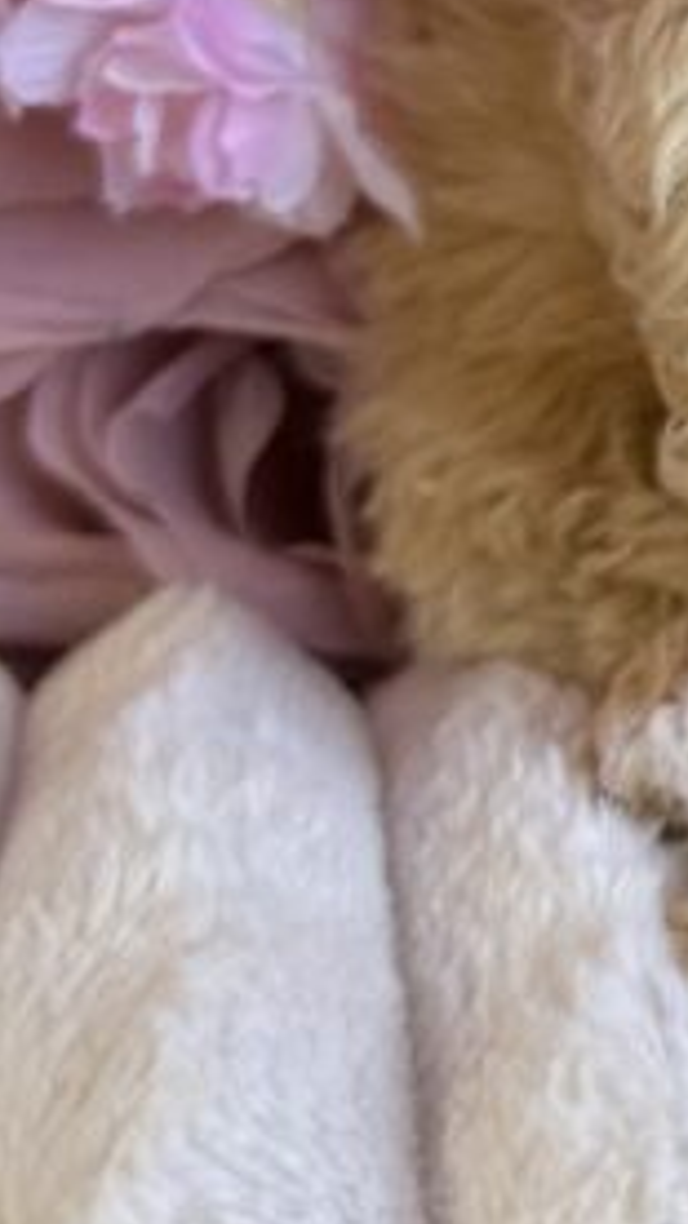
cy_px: -390
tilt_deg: -9.1
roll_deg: -0.2
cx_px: 1198
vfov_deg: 20.1
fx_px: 3150
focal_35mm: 97
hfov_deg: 11.6
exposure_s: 1/191
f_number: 1.78
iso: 64
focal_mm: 6.76
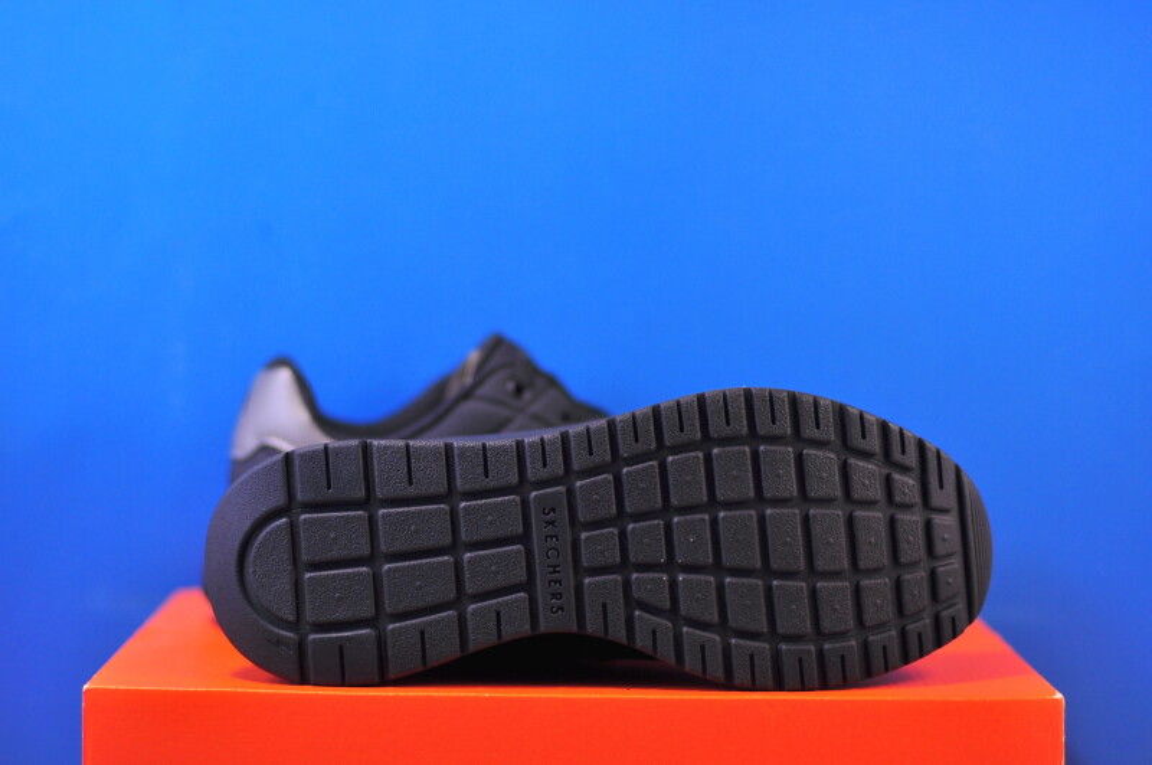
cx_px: 576
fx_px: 2397
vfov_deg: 18.1
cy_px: 382
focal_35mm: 75
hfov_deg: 27.0
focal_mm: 50
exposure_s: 1/320
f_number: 2
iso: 250
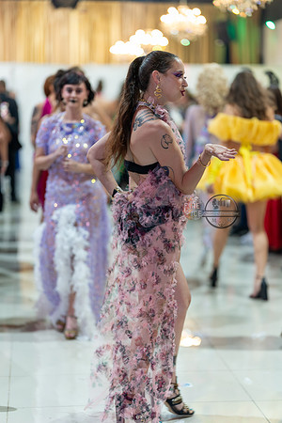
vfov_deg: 23.9
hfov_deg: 16.1
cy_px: 212
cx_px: 141
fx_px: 999
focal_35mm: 85
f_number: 1.4
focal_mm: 85
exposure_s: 1/160
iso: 320
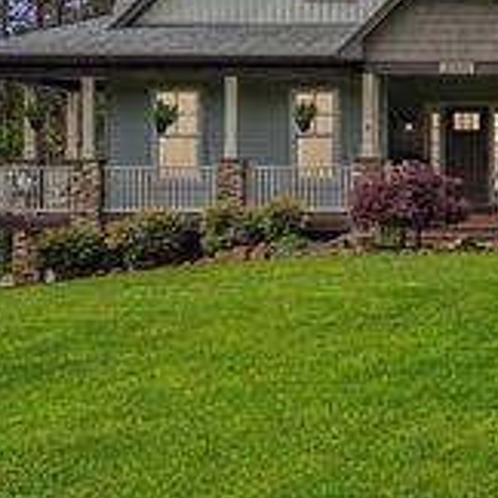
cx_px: 667
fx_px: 1449
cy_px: 78
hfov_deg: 18.1
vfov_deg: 19.3
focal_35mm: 89
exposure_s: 1/400
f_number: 11
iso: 500
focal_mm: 34
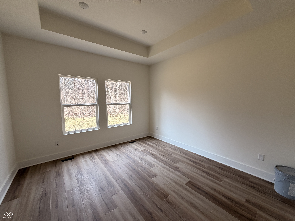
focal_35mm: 14
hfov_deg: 102.1
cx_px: 148
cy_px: 110
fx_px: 119
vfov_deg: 85.7
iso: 125
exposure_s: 1/121
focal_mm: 2.22
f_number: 2.2
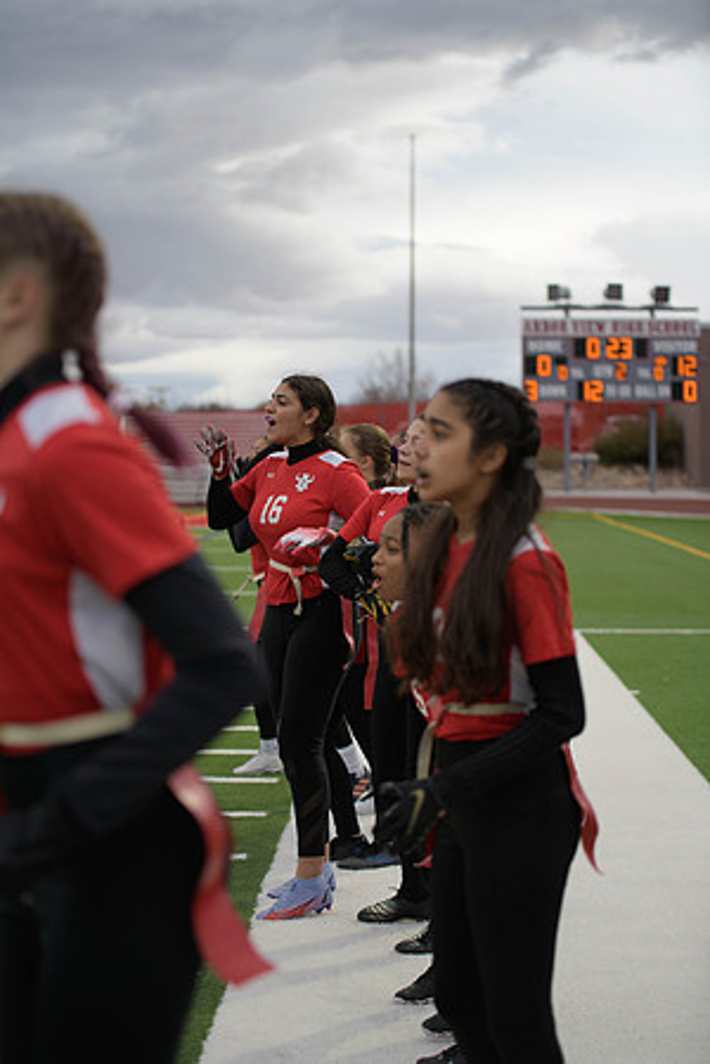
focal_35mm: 70
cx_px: 355
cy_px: 532
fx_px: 2071
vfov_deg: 28.8
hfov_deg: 19.5
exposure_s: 1/200
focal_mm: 70
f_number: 2.8
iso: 220
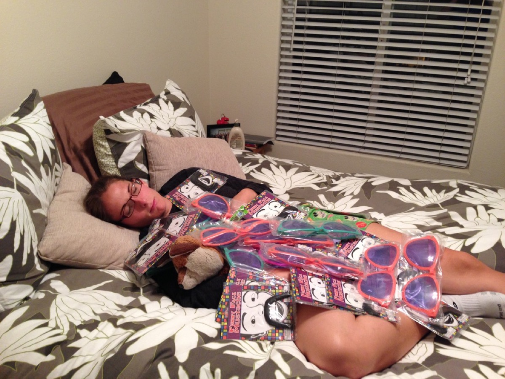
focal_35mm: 33
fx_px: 481
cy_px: 190
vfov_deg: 42.9
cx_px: 252
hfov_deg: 55.4
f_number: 2.4
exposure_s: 1/20
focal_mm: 4.12
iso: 160
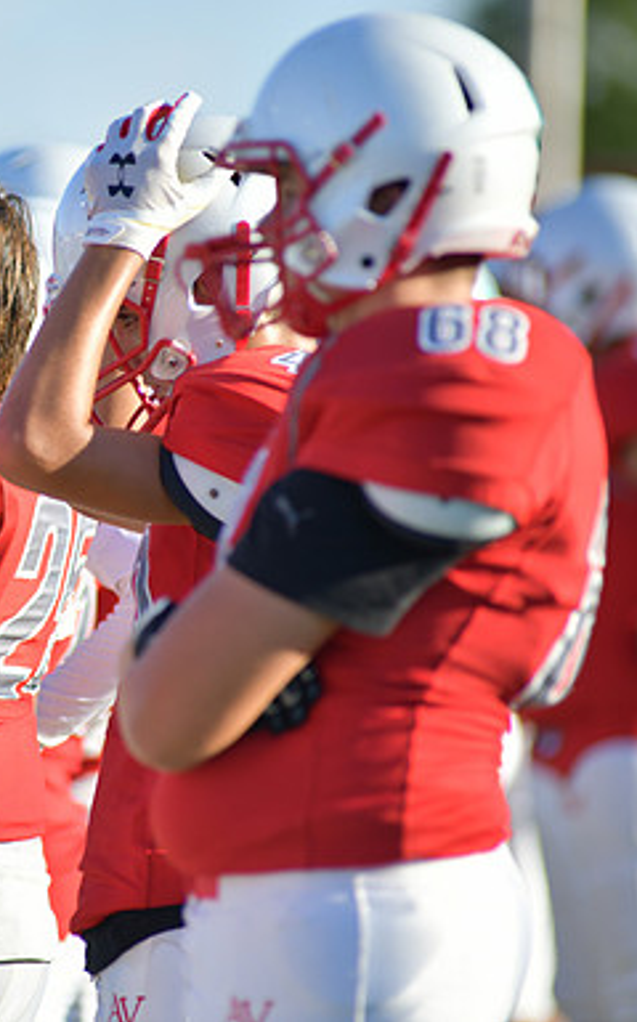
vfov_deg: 4.6
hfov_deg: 2.8
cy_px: 511
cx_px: -98
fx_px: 12829
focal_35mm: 461
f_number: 3.5
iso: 250
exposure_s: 1/2000
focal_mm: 300
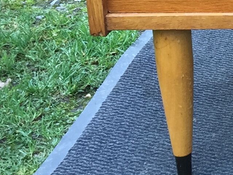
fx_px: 1003
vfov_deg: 9.3
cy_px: -171
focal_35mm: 149
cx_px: 504
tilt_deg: -13.8
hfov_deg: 11.6
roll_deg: -0.2
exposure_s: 1/100
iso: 40
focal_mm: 4.15
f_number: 2.2
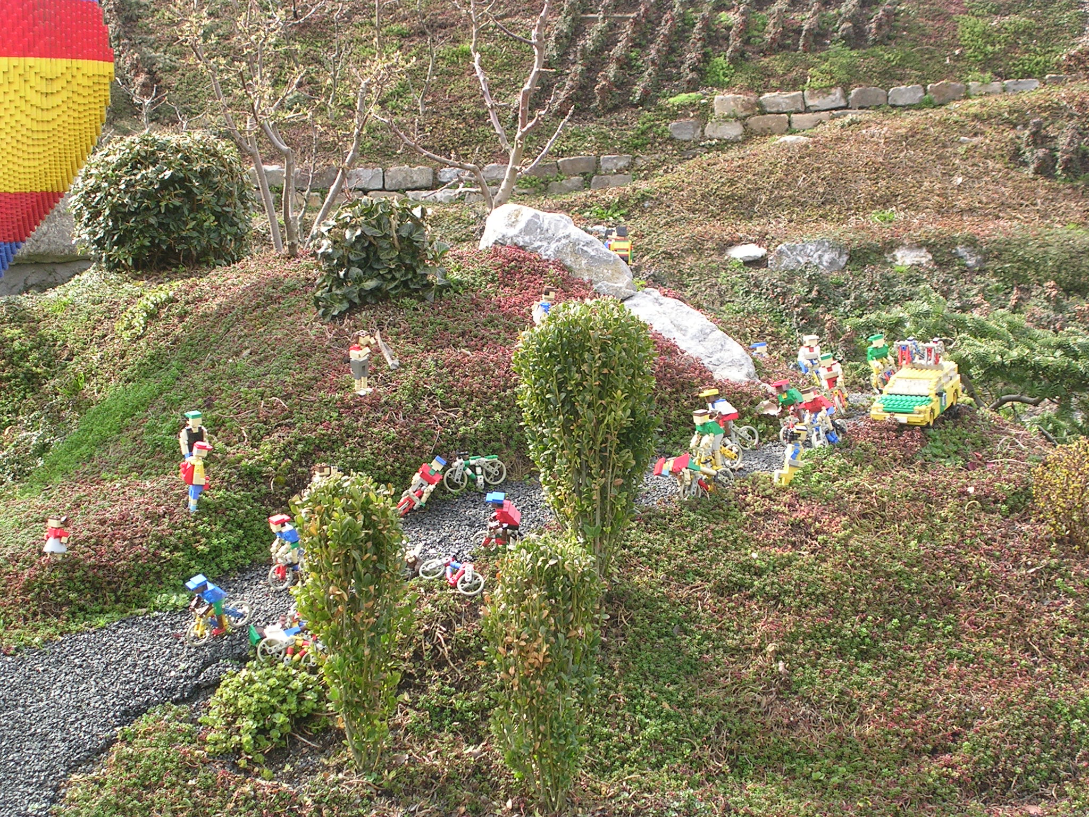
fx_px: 3146
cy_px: 408
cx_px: 544
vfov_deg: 14.8
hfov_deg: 19.6
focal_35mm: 100
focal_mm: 15.2
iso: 50
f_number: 4.5
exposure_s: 1/120
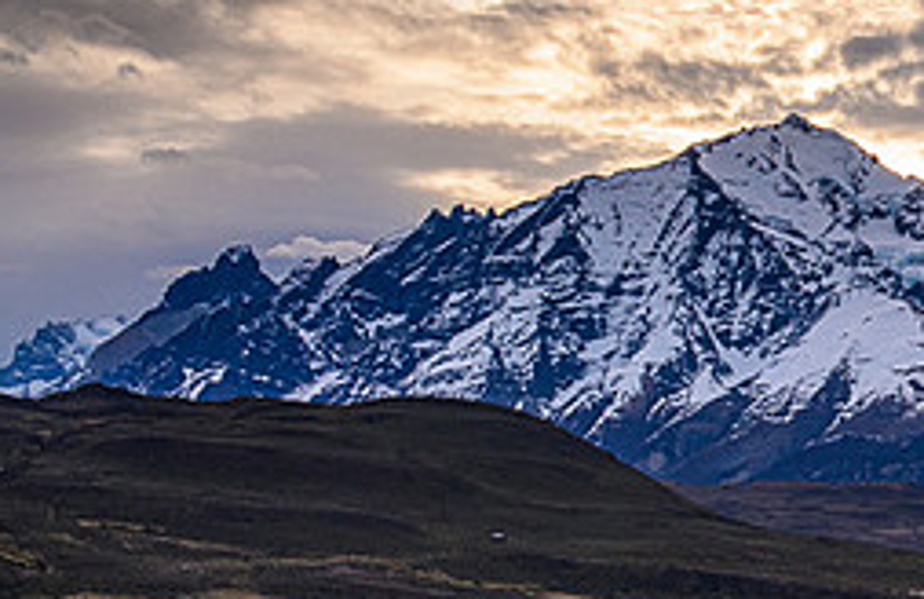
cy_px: 414
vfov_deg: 11.8
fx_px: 2901
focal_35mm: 114
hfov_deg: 17.4
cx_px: 1046
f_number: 16
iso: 640
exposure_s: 1/125
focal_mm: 44
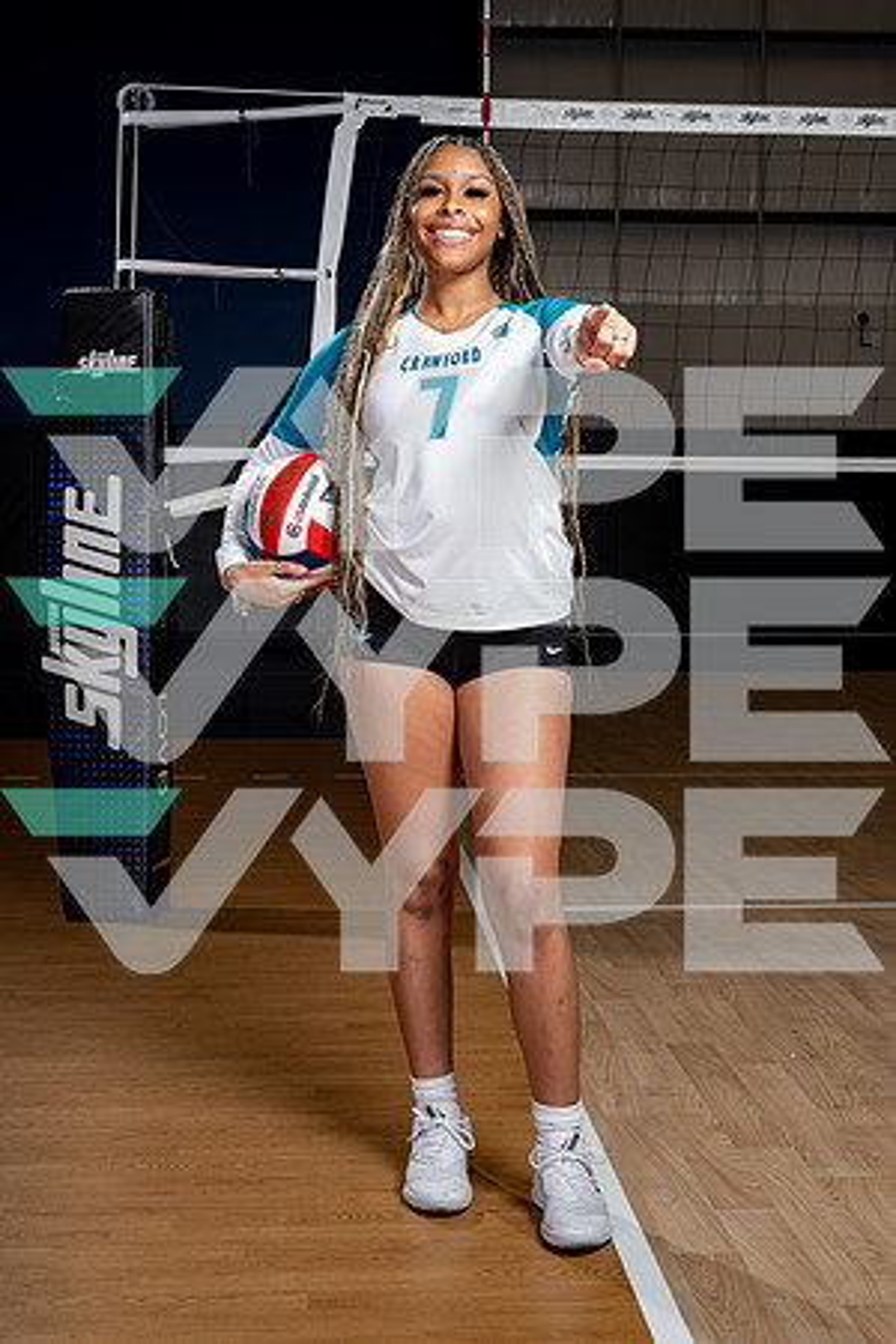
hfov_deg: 27.0
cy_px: 672
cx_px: 448
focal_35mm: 50
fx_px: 1867
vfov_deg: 39.6
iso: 100
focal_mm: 50
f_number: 8
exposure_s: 1/250
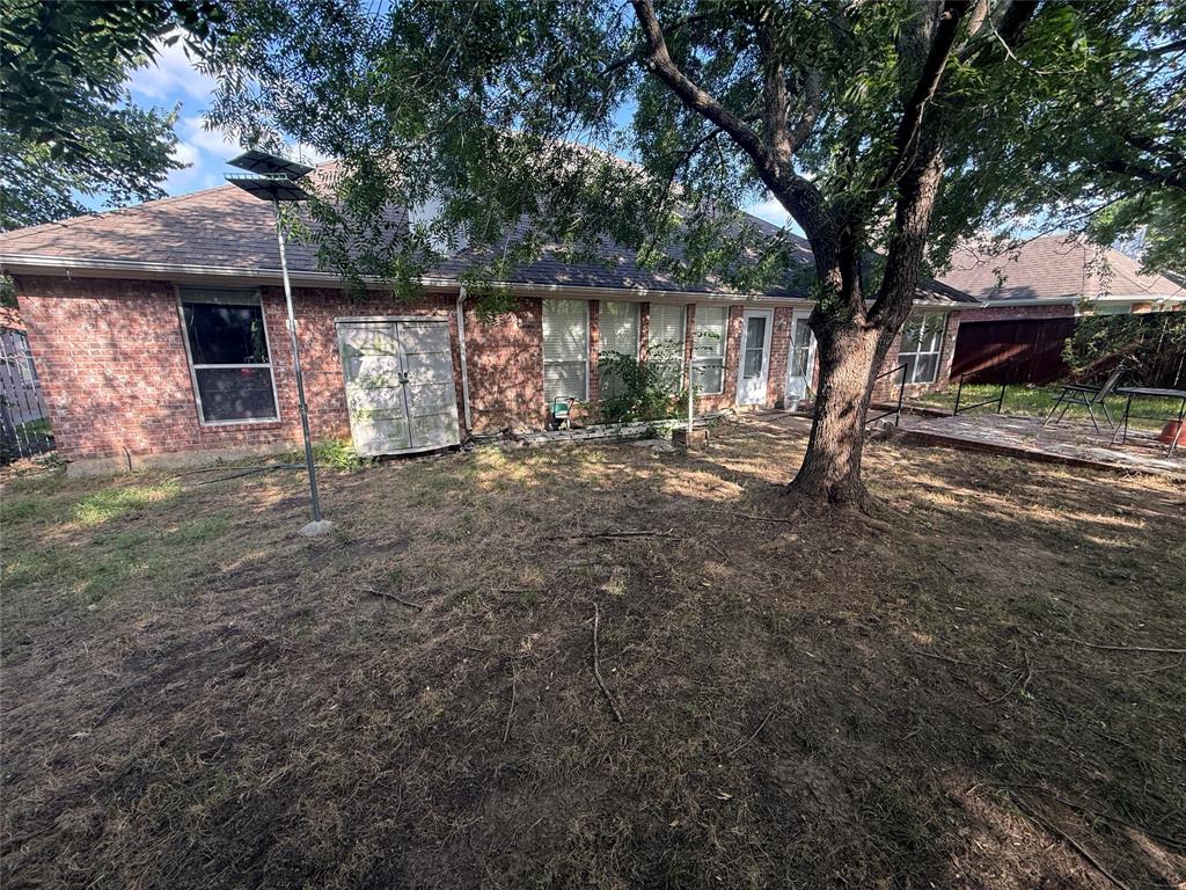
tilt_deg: -13.5
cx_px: 593
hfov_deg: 102.1
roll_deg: -1.2
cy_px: 445
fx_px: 480
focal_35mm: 14
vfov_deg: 85.7
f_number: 2.2
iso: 64
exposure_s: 1/161
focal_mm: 2.22
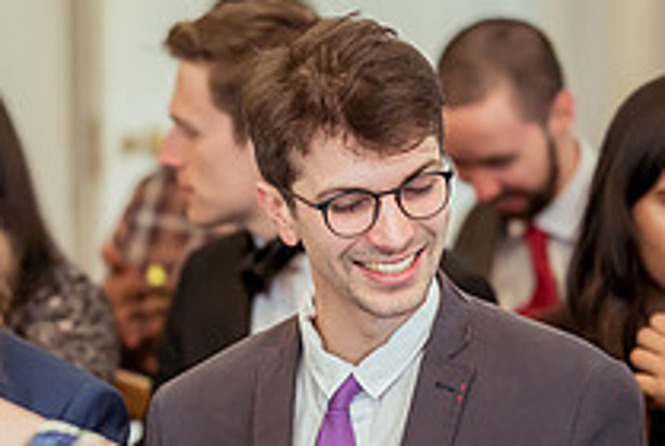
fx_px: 4366
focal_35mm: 236
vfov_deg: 5.8
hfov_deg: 8.7
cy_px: 276
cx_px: 239
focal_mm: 85
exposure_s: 1/1000
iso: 2000
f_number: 1.8
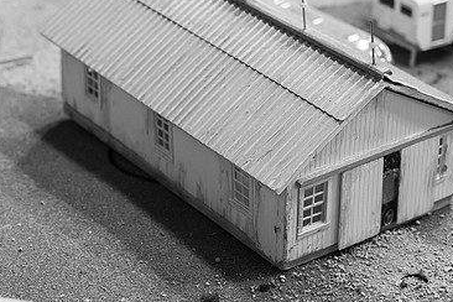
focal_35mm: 114
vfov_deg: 11.9
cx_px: 353
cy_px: -5
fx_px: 1434
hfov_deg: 17.8
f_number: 7.1
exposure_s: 1/80
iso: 3200
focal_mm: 48
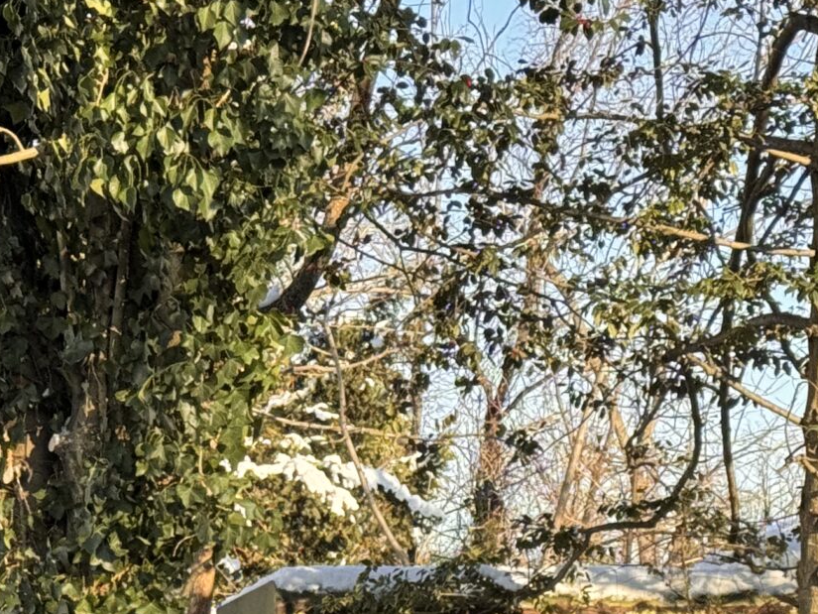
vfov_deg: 9.6
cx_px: 354
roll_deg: -1.5
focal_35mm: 149
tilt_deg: -3.7
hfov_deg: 13.2
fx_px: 3521
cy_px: 944
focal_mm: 6.76
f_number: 1.78
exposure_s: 1/715
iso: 64
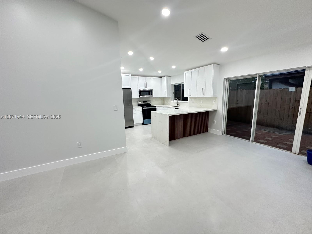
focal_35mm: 14
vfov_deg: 85.7
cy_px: 117
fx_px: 126
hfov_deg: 102.1
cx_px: 156
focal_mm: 2.22
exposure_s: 1/120
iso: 250
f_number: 2.2
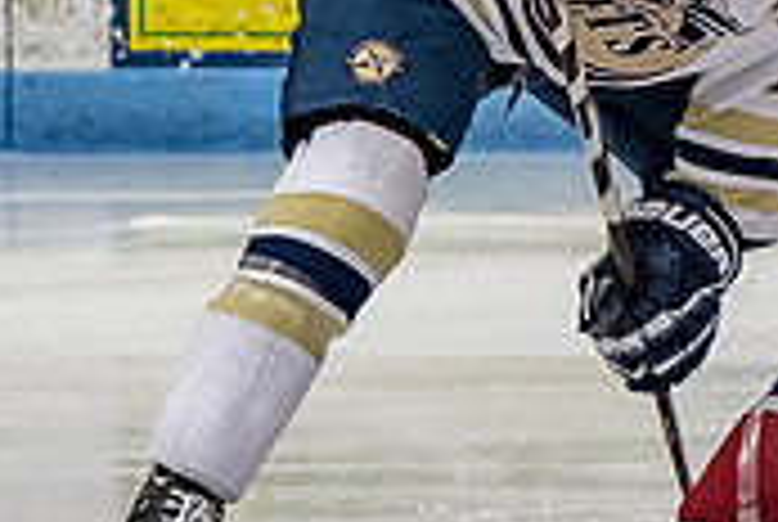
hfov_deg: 1.4
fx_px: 32082
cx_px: 1114
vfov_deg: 0.9
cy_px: -129
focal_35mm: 1482
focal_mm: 180
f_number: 3.2
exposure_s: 1/800
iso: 1600
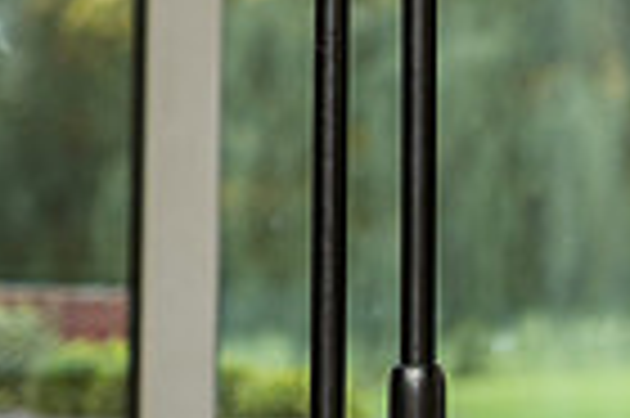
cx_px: 1316
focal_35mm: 360
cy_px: -458
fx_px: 6293
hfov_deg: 5.6
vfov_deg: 3.8
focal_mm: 70
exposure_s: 1/160
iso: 500
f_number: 5
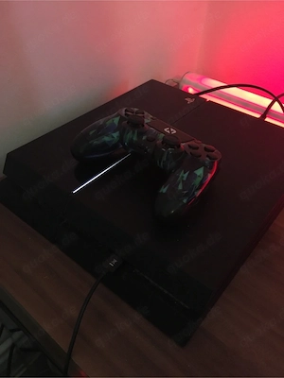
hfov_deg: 48.2
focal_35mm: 29
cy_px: 189
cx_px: 142
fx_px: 317
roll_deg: -3.4
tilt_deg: -41.5
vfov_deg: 61.7
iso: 500
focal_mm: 4.15
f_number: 2.2
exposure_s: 1/17
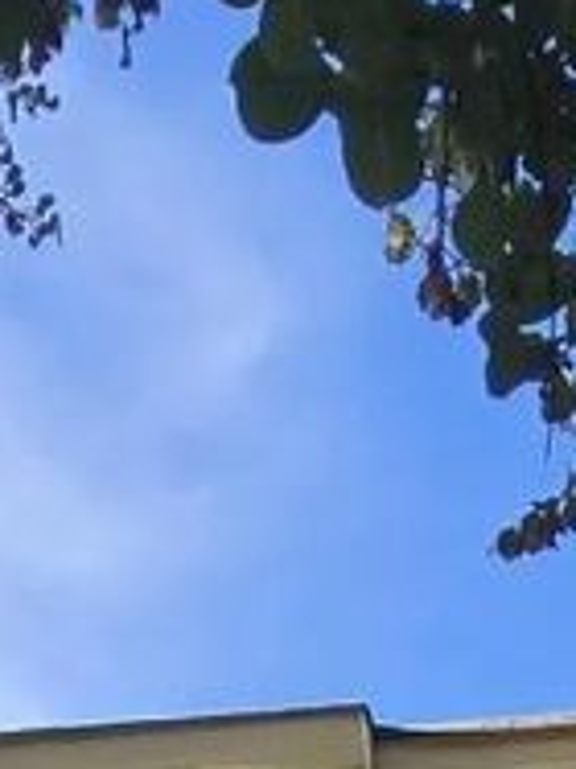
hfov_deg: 15.5
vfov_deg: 13.8
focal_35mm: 95
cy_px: 1910
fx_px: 2110
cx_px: 185
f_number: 2.2
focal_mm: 2.2
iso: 50
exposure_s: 1/1099
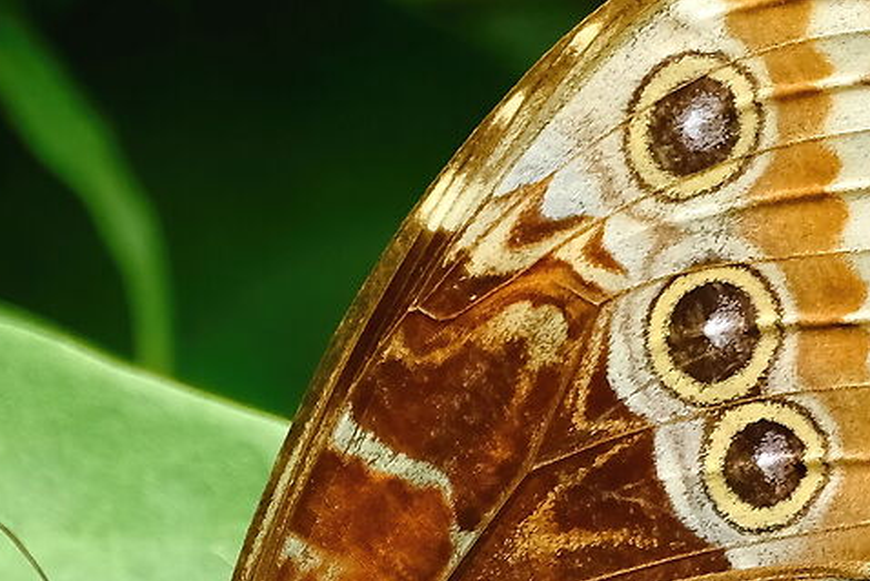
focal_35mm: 4517
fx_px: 109187
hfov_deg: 0.5
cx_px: 641
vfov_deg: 0.3
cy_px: 770
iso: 1600
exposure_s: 1/200
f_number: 8
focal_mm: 600
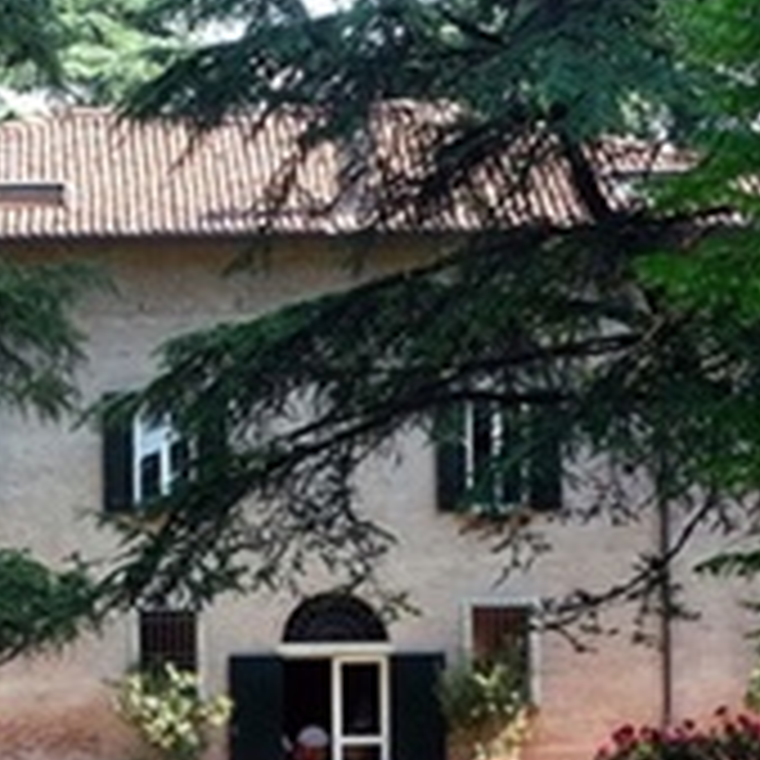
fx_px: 5042
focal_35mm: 203
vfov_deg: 8.6
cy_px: 794
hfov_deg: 8.5
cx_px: -189
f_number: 22
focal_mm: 30.2
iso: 800
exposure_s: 1/30
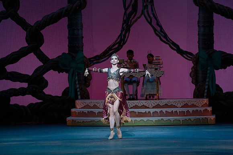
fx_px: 1295
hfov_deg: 10.3
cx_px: 116
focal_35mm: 200
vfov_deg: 6.9
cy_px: 78
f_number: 5.6
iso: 3200
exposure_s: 1/320
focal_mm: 200
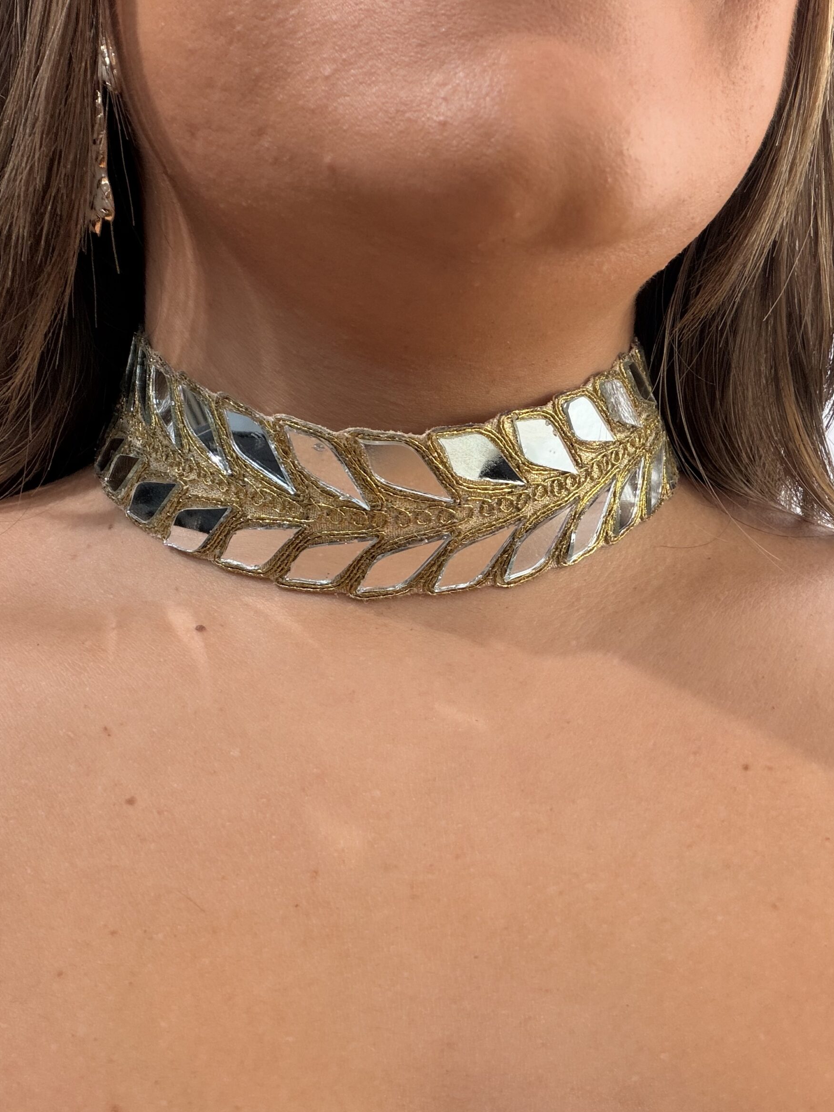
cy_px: 520
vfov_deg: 55.3
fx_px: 1060
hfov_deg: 42.9
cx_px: 427
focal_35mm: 33
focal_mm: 2.71
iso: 64
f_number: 1.9
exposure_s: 1/50
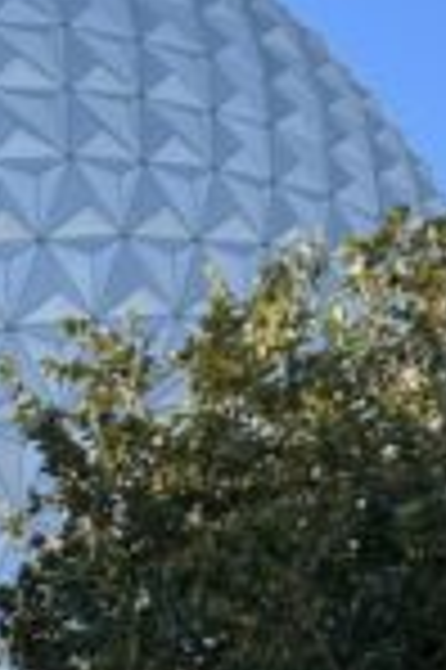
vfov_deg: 10.3
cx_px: -158
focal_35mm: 182
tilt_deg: +5.5
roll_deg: -1.5
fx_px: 3390
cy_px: 1389
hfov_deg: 7.4
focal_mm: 5.7
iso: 50
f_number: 1.5
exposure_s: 1/1159
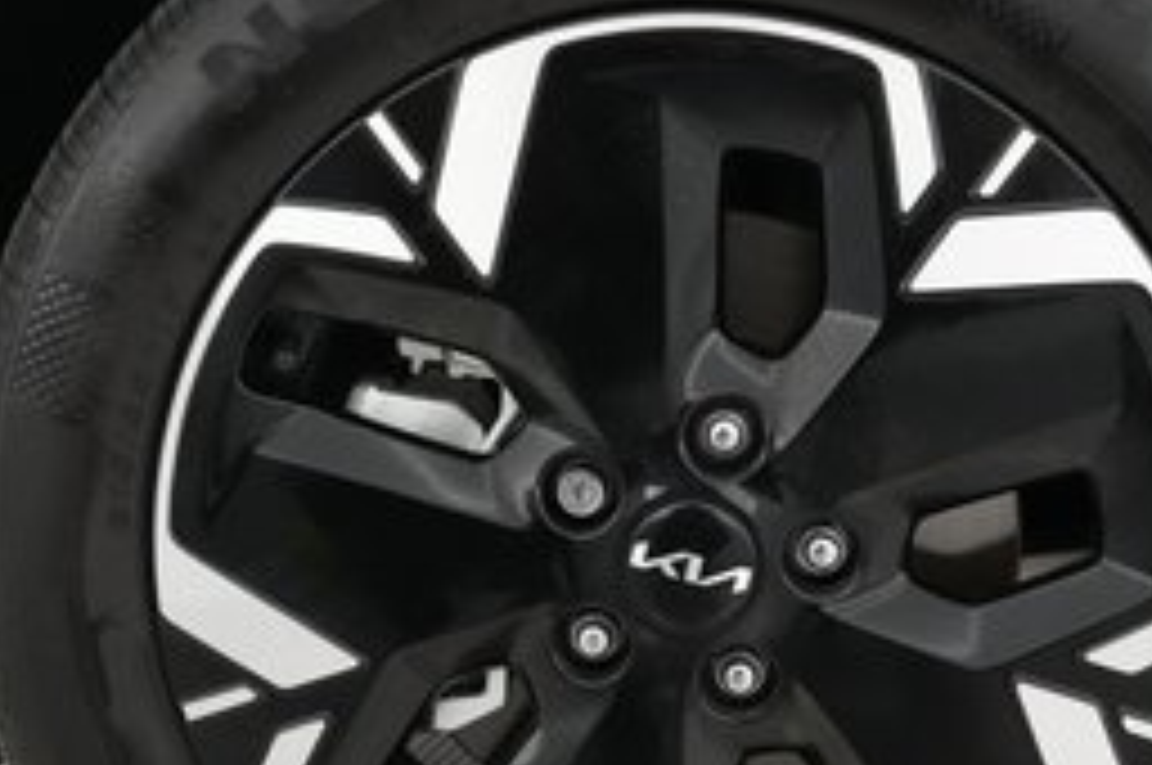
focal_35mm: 60
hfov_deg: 33.3
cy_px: 549
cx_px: 711
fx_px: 1918
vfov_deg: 22.4
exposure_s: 1/160
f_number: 2.8
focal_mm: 24
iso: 6400
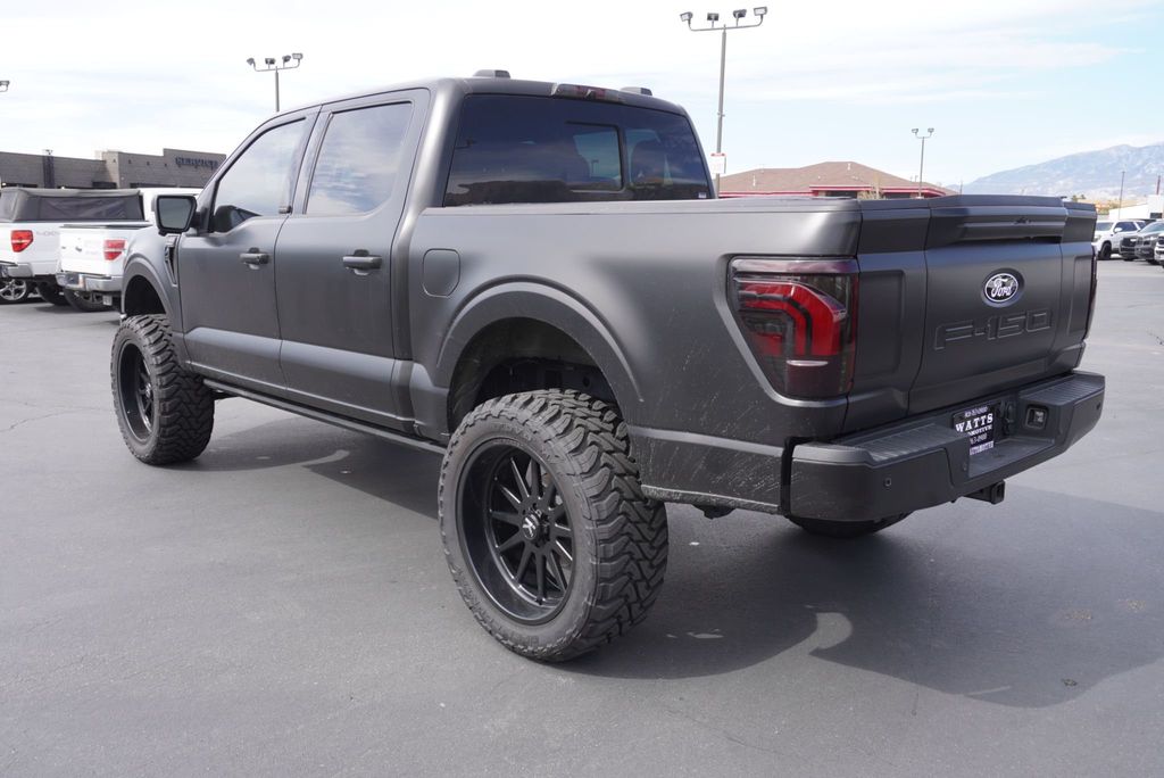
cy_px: 389
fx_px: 971
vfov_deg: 43.7
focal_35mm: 30
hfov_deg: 61.9
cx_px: 582
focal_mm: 20
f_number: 6.3
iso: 100
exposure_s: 1/100
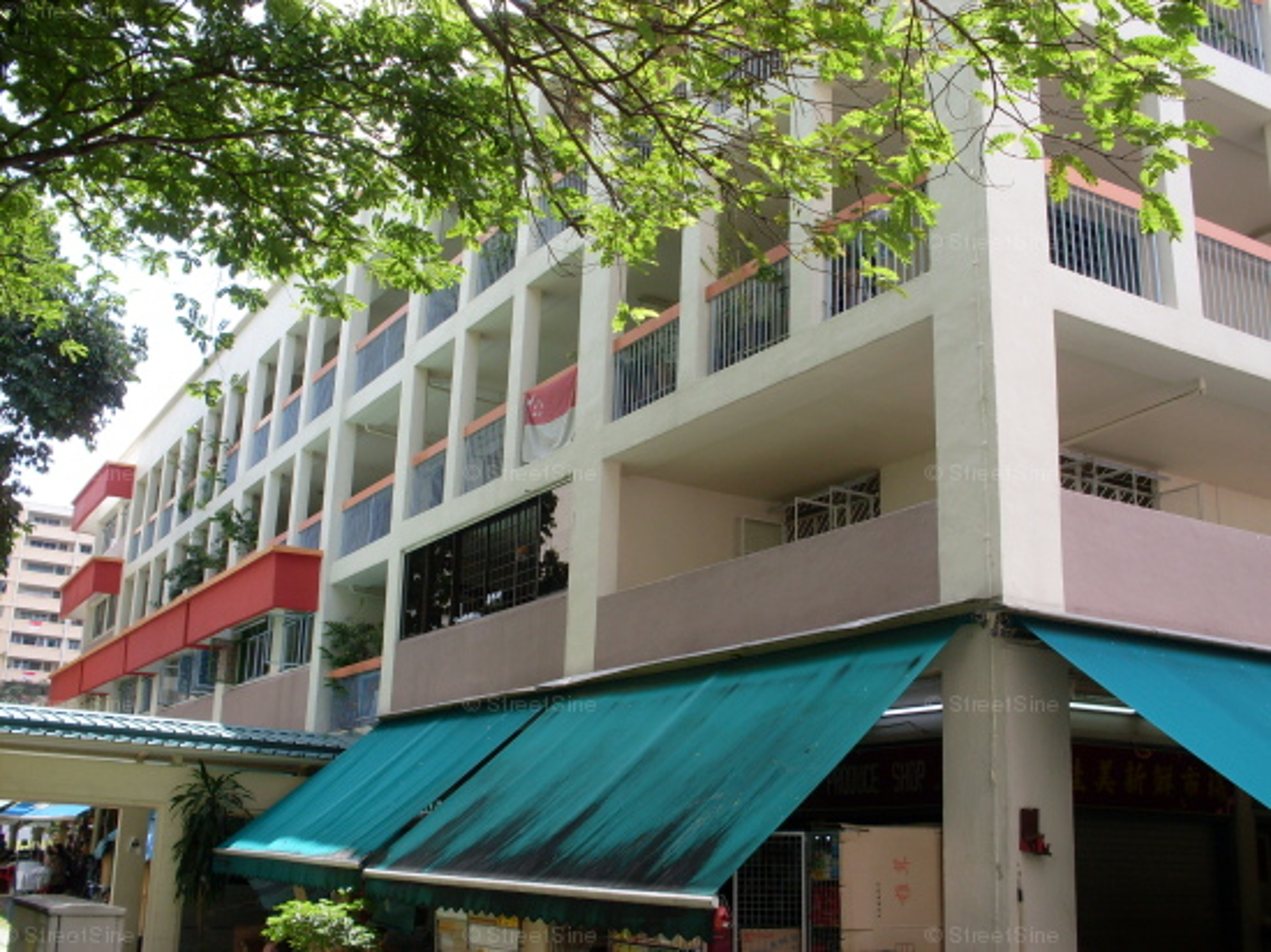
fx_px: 1395
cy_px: 476
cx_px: 636
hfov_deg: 49.0
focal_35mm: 38
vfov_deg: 37.7
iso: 80
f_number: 8.4
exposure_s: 1/60
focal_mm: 6.3
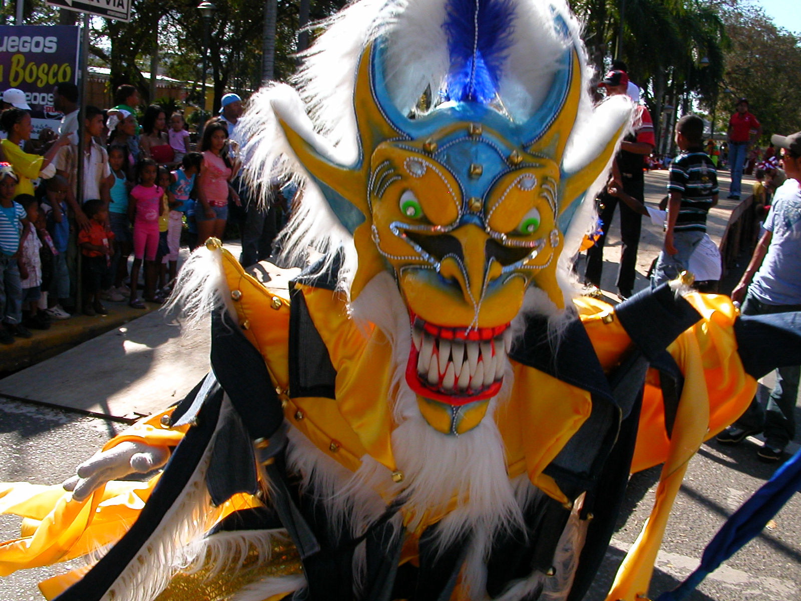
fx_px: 856
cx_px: 400
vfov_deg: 38.7
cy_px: 300
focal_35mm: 37
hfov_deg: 50.1
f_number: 4.5
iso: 100
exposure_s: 1/372
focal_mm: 5.6
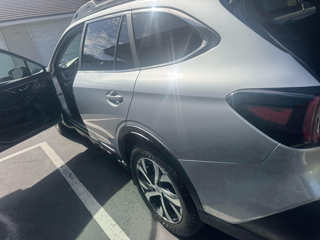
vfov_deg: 56.8
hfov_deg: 71.6
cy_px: 120
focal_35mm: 24
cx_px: 160
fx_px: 222
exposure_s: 1/4950
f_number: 1.78
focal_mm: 6.76
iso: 80
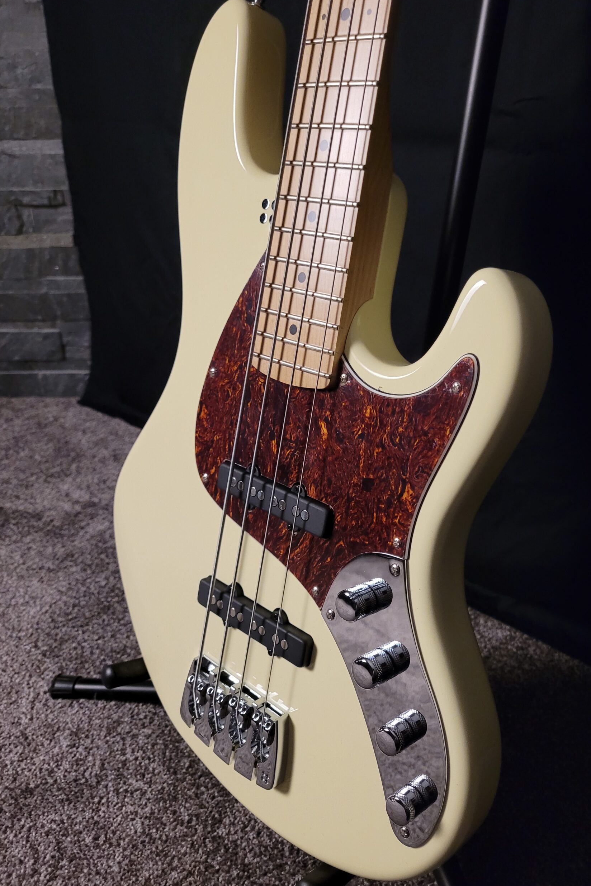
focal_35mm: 28
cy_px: 432
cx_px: 330
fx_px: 689
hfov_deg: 46.3
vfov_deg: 65.5
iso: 640
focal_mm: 5.4
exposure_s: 1/40
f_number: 1.8
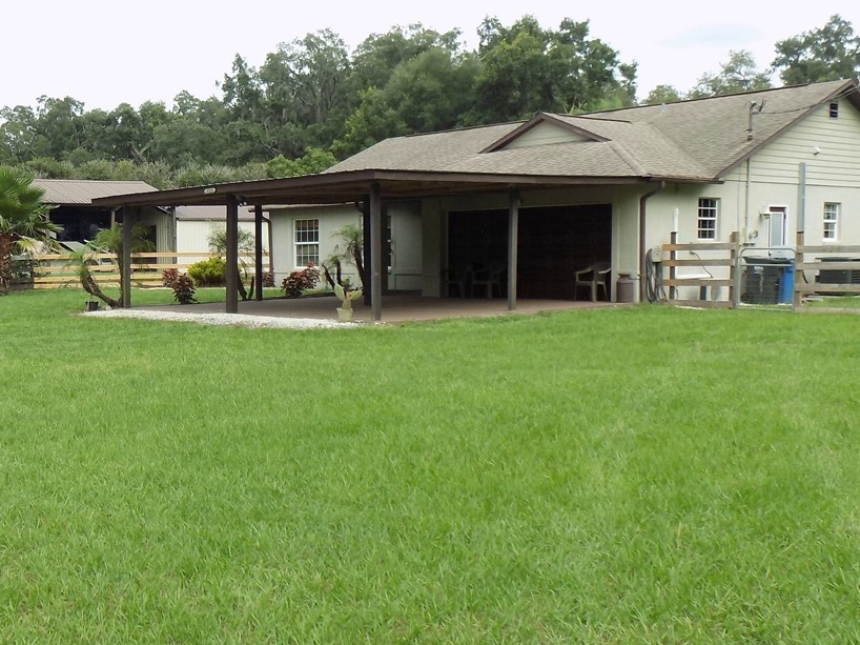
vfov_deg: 32.1
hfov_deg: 40.6
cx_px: 193
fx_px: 1118
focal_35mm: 45
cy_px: 358
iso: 80
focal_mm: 4
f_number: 3.1
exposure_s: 1/320
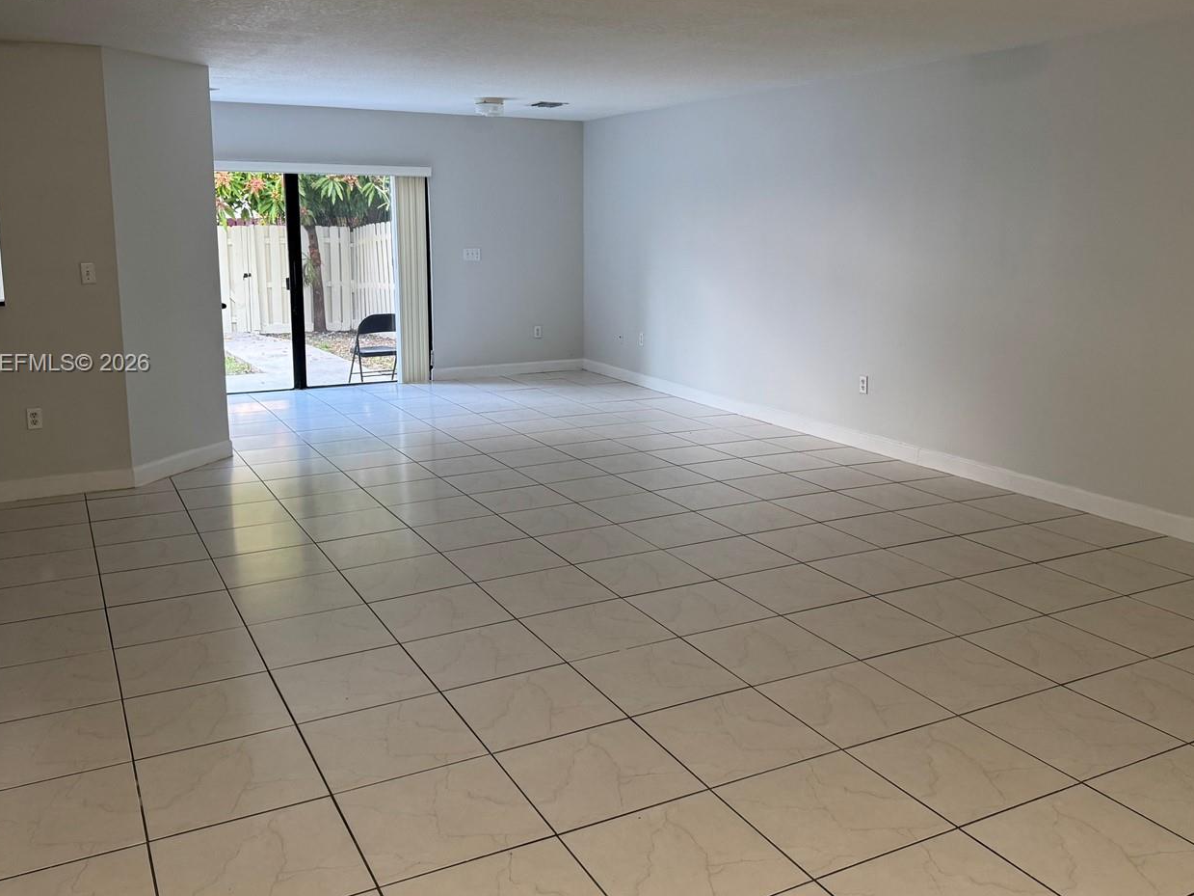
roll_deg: +0.1
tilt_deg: -9.5
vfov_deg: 45.2
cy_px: 365
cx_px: 621
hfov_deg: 58.3
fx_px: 1069
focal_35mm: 31
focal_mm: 6.76
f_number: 1.78
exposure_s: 1/60
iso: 200
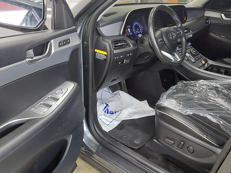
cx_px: 135
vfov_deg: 42.9
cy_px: 83
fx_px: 220
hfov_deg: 55.1
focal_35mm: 33
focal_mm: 2.91
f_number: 1.9
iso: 400
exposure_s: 1/60
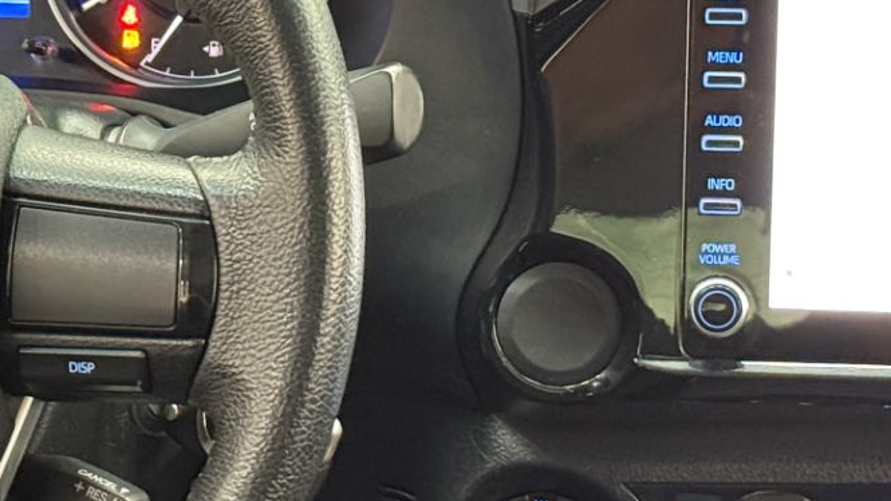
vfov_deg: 8.0
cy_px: 234
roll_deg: +1.7
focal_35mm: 151
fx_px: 3567
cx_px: 314
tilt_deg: -23.7
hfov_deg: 14.2
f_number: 1.78
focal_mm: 6.76
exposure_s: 1/20
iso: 800
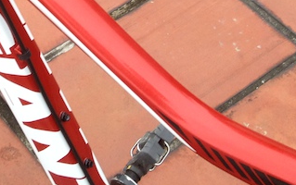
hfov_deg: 16.5
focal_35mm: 119
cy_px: -167
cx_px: -95
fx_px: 961
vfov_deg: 10.3
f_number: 2.4
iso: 50
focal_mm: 4.28
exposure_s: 1/123
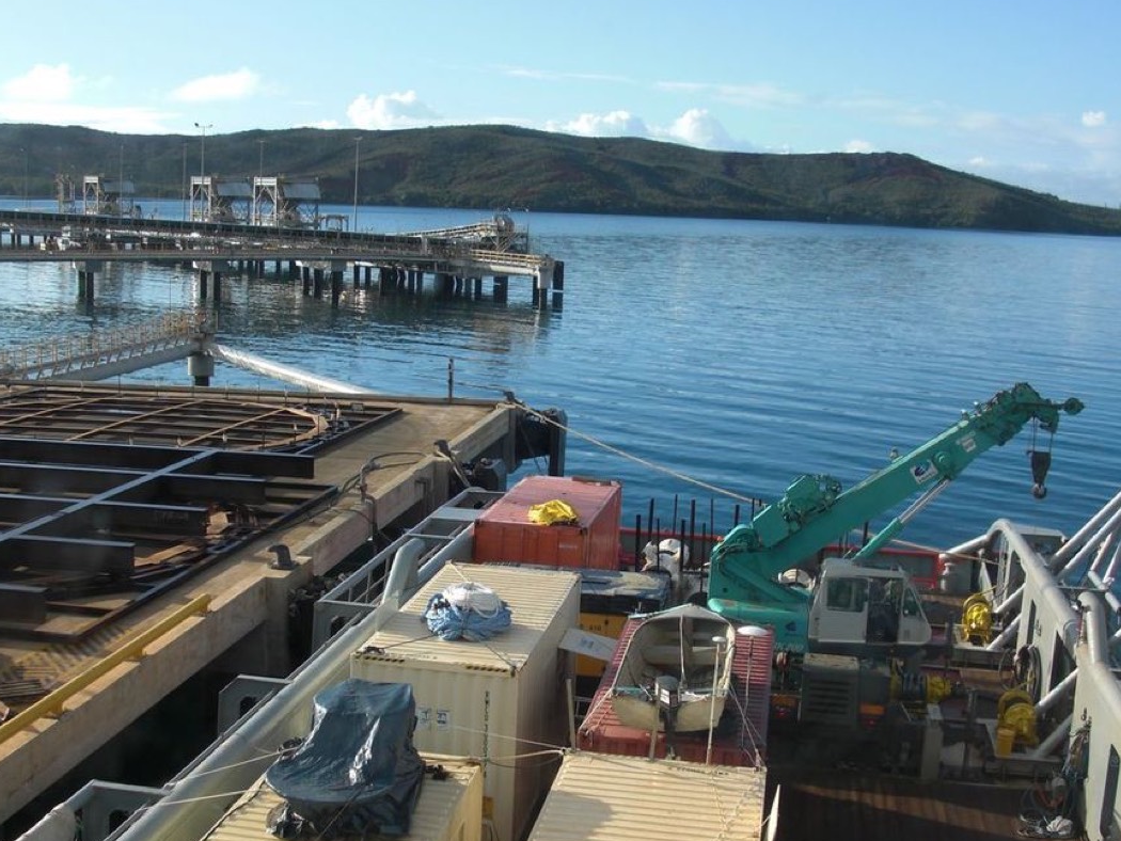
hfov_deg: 39.6
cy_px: 493
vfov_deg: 30.2
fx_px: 1555
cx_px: 519
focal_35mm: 48
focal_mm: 6.3
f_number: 2.8
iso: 50
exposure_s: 1/640
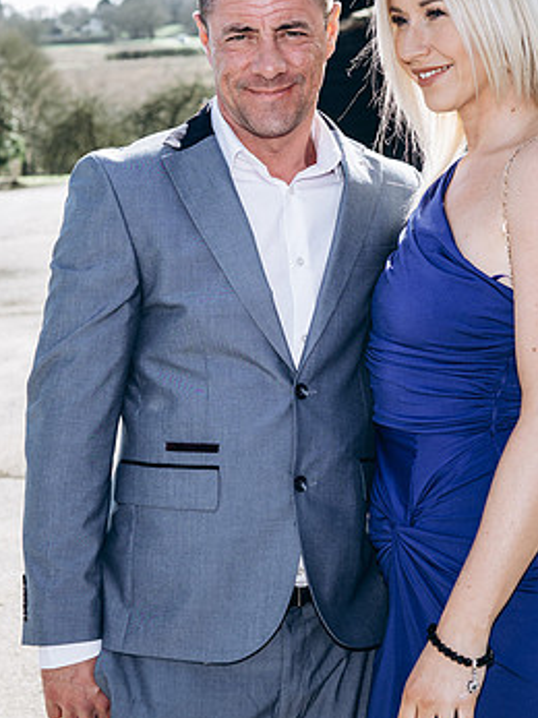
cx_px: 365
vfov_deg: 20.2
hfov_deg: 15.2
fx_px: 2011
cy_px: 297
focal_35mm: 97
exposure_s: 1/250
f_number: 4
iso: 100
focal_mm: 35
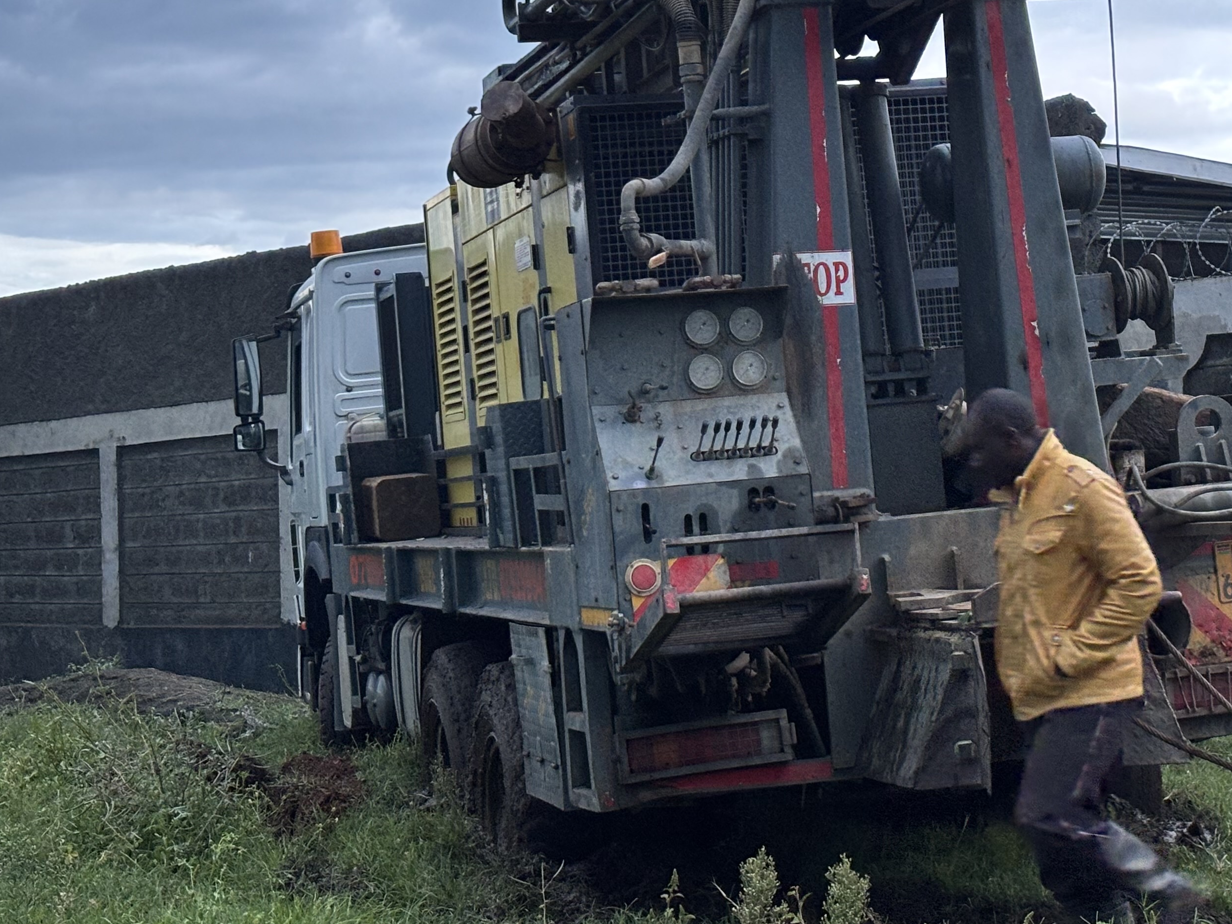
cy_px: 287
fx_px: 2990
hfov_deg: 23.1
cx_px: 863
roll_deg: +2.0
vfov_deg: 17.5
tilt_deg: +4.3
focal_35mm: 84
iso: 160
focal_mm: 5.96
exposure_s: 1/40
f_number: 1.6
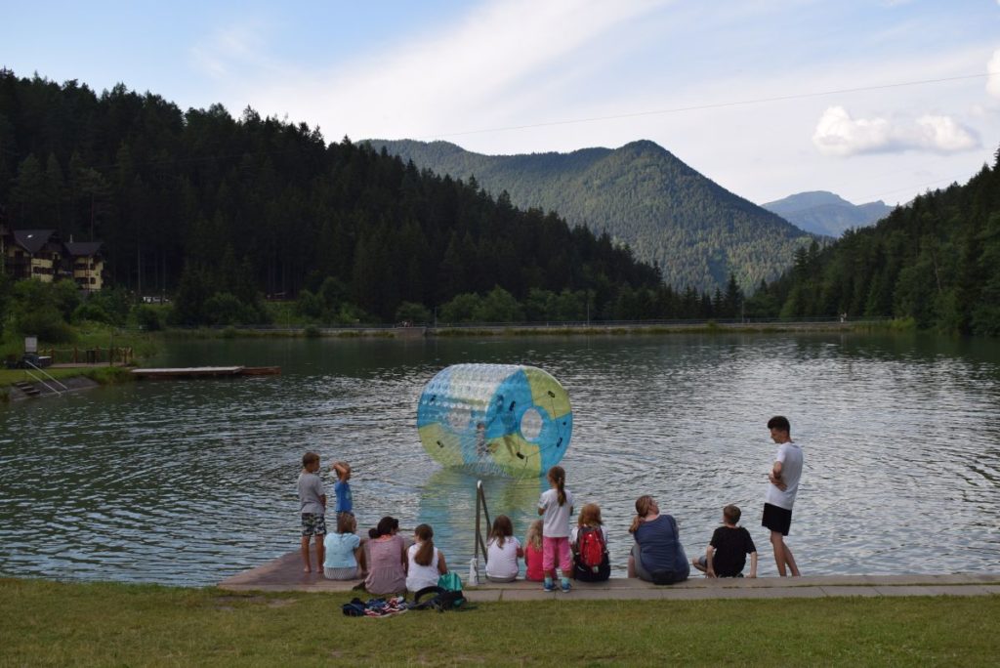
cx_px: 500
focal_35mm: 39
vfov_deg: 34.3
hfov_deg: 49.5
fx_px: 1084
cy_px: 334
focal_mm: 26
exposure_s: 1/160
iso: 100
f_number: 6.3
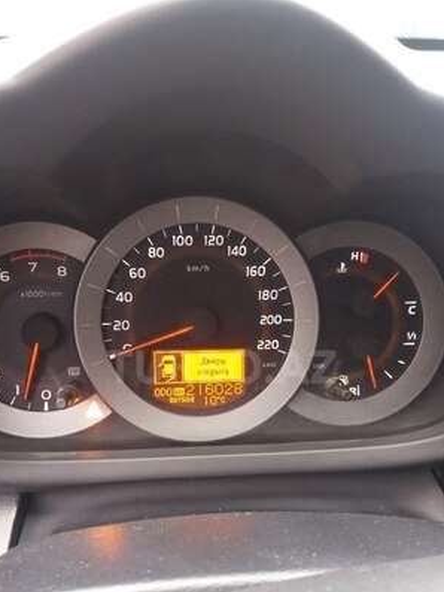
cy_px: 367
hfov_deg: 40.7
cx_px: 222
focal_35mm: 35
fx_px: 598
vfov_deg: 52.1
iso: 160
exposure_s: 1/20
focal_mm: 3.7
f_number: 1.9
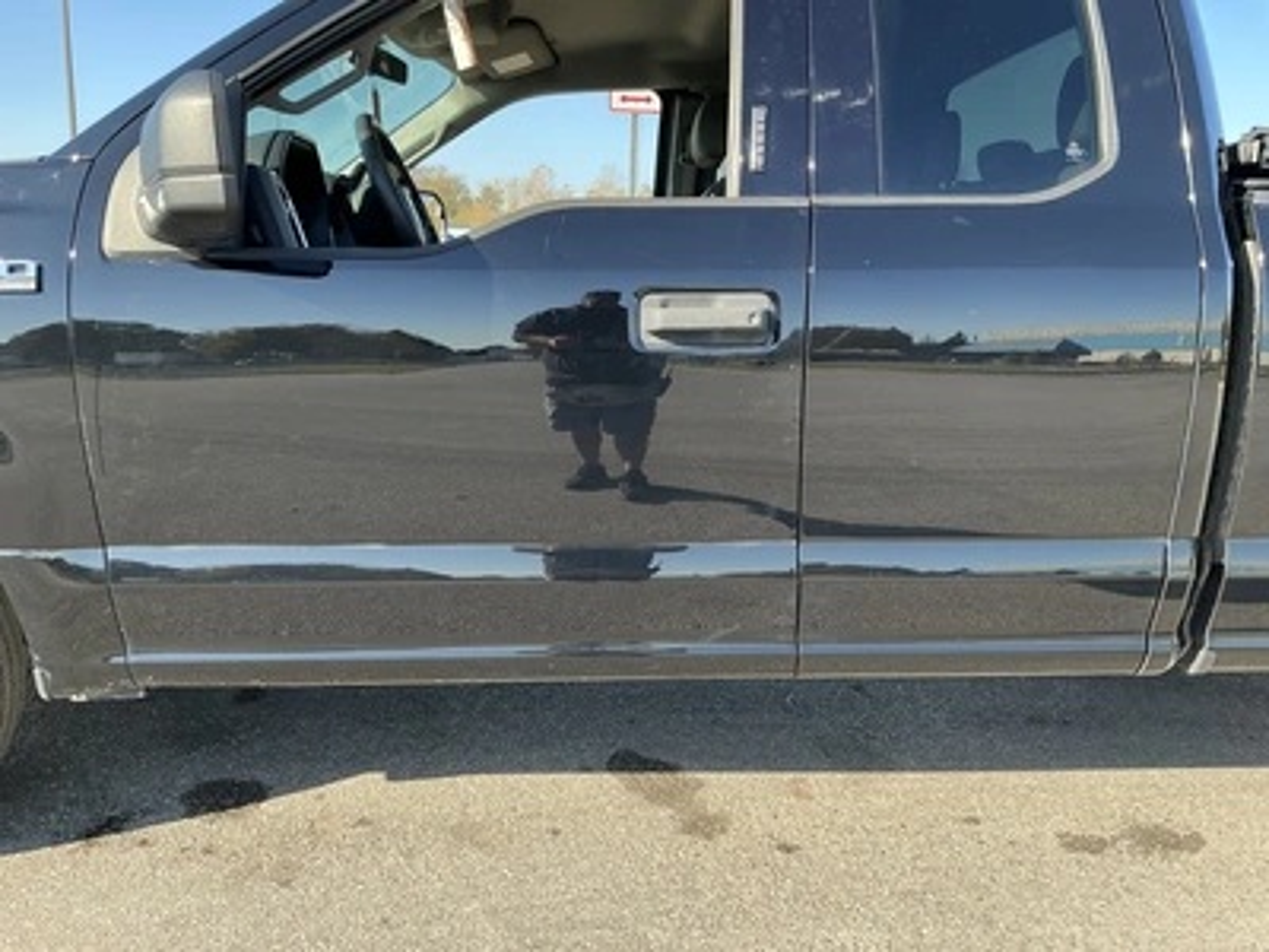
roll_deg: -1.9
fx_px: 1026
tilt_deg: -11.1
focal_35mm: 28
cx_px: 634
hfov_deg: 63.4
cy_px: 476
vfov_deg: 49.7
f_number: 1.8
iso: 25
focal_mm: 3
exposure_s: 1/335
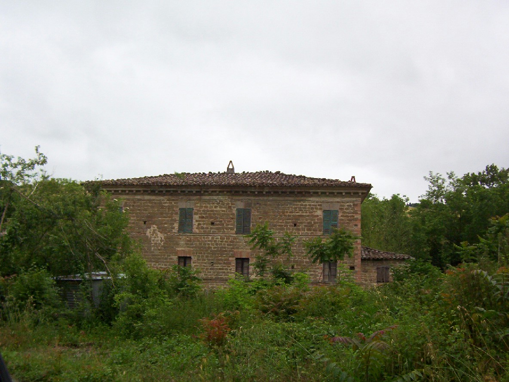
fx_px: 529
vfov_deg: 39.7
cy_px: 191
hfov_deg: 51.4
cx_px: 254
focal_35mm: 36
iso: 100
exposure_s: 1/437
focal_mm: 5.54
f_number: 2.76
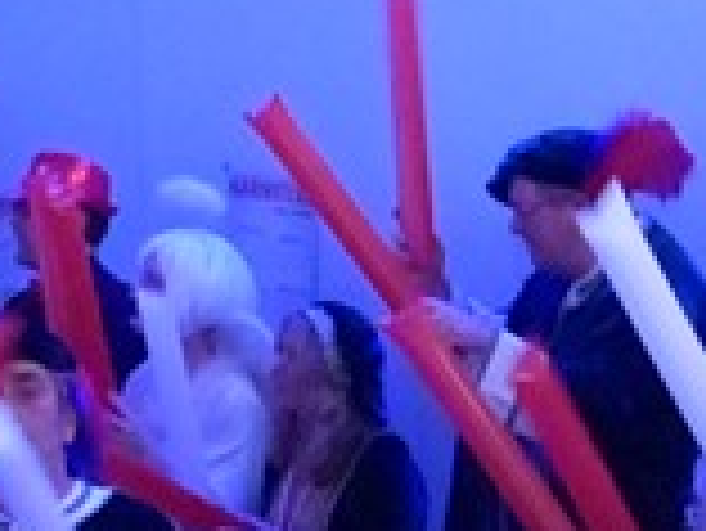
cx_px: 378
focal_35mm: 145
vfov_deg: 10.2
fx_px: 2960
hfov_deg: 13.6
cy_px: 470
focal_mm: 6.6
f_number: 2.8
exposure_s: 1/60
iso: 2500
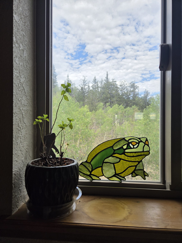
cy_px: 122
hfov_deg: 58.9
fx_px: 161
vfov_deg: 73.9
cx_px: 91
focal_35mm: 23
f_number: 1.8
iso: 80
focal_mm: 5.4
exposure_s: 1/1742
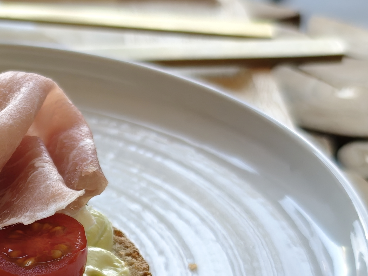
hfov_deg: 14.2
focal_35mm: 133
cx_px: -111
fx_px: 1414
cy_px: 243
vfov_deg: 11.1
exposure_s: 1/100
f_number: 1.63
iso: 400
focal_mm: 8.72
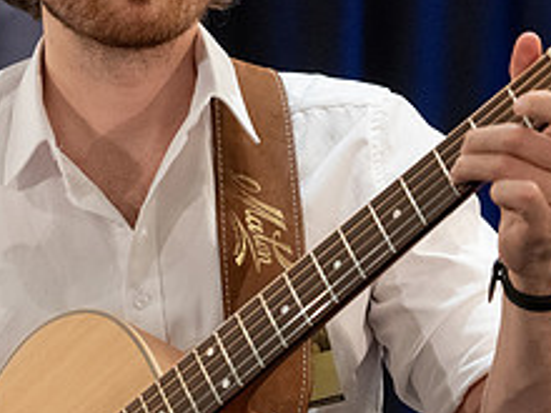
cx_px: 173
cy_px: 169
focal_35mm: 340
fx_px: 5412
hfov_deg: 5.8
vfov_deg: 4.4
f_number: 6.3
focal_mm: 130
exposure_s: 1/160
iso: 6400
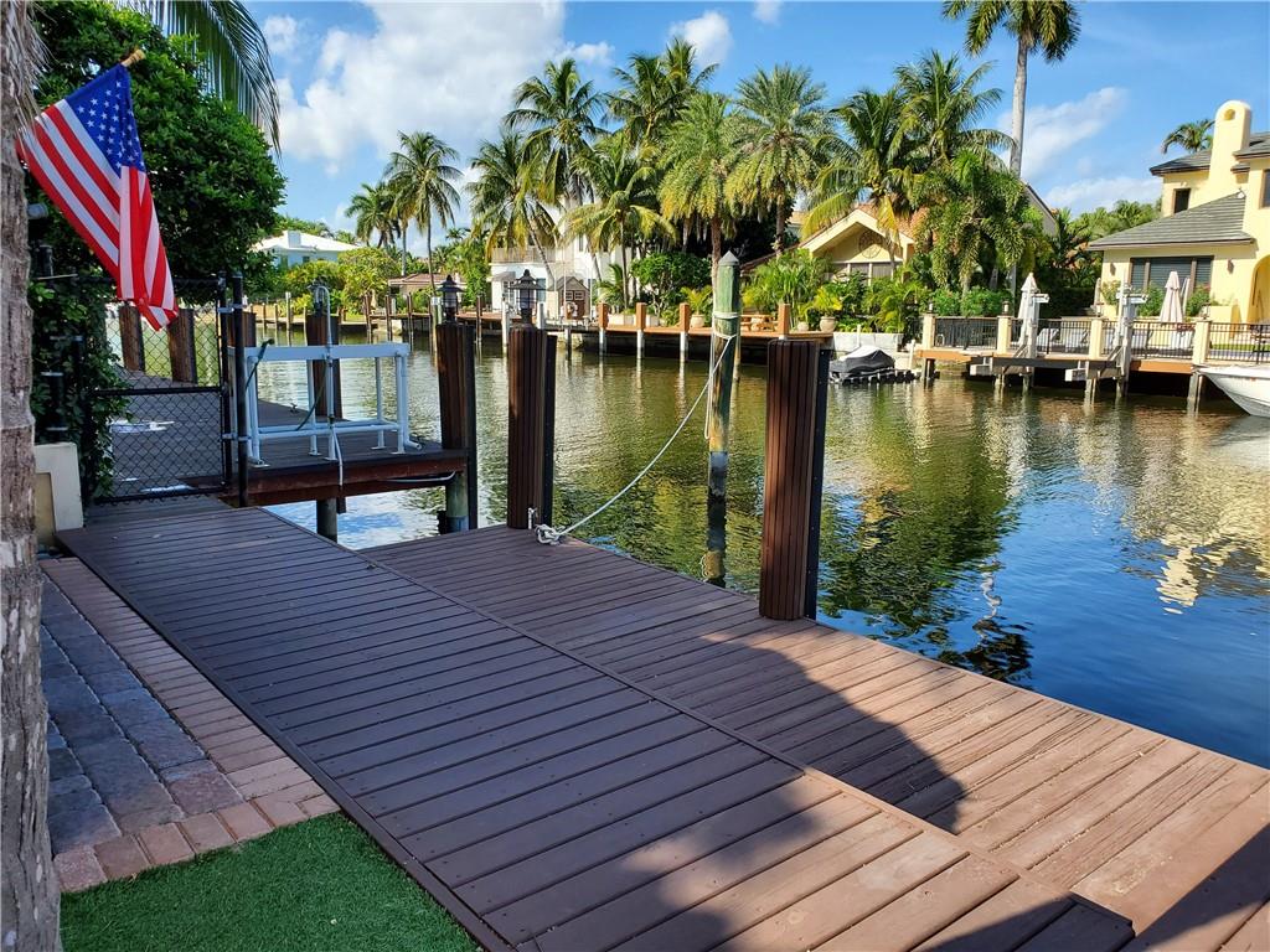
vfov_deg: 53.1
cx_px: 635
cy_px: 476
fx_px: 954
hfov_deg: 67.3
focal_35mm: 26
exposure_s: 1/975
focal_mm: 4.3
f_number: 2.4
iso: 50
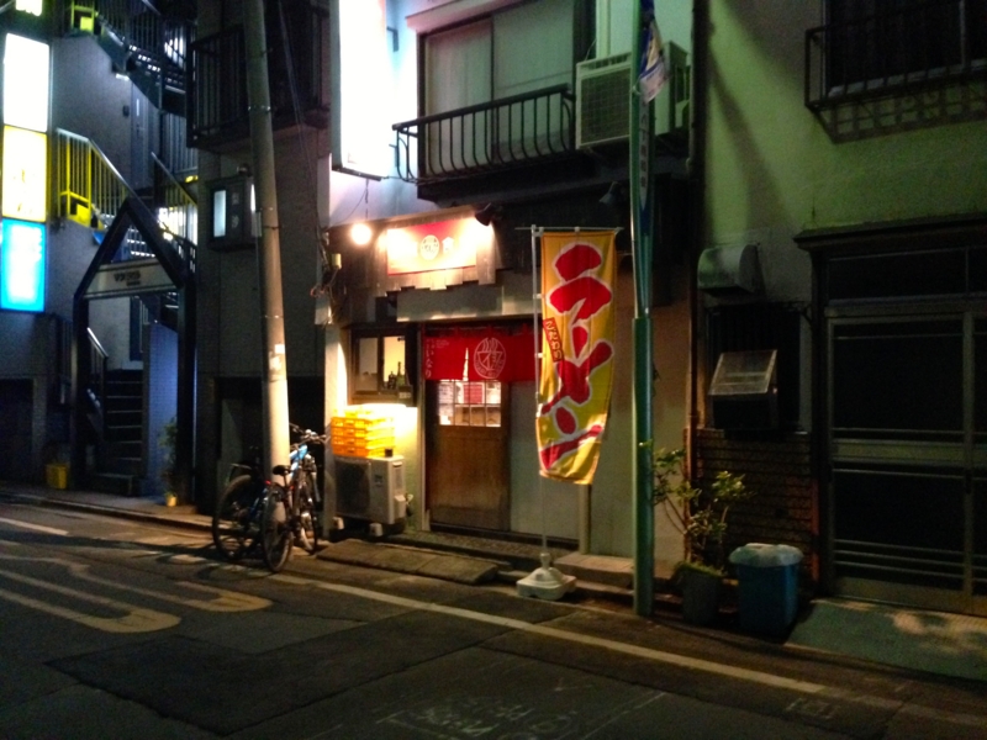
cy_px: 370
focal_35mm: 33
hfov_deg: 55.4
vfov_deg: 42.9
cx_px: 494
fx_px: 941
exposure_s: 1/15
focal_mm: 4.12
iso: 800
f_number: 2.4
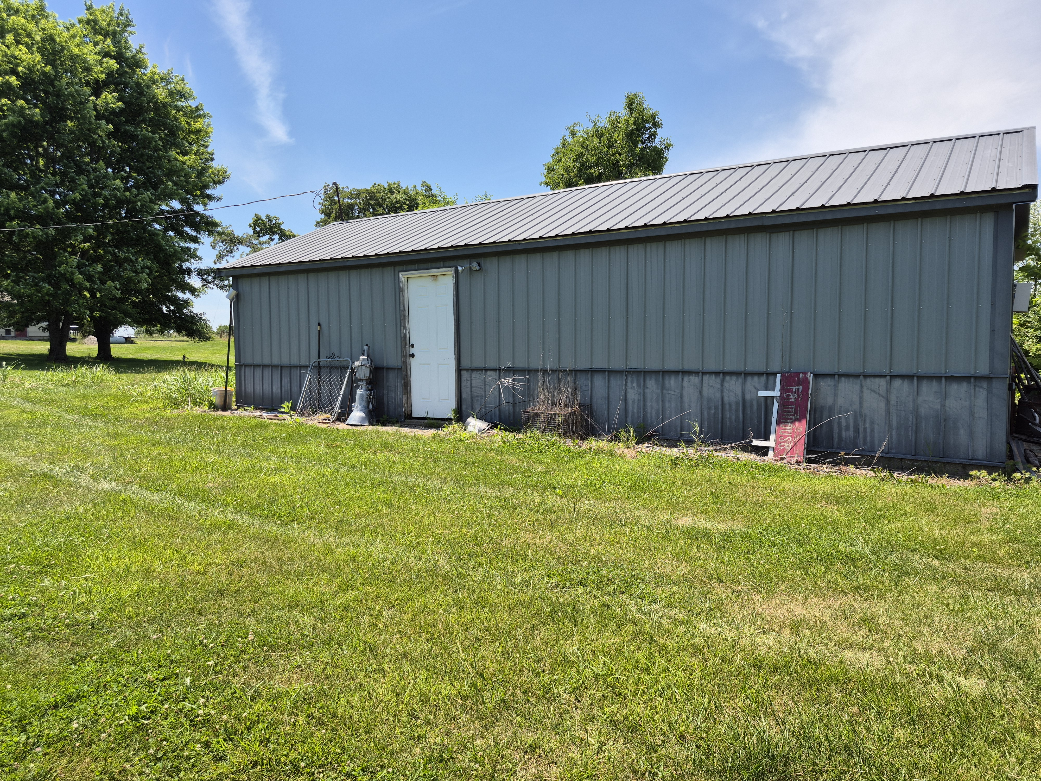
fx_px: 692
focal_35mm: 23
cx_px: 520
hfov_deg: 73.9
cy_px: 390
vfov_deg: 58.9
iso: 25
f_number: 1.8
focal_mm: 5.4
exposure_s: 1/1276
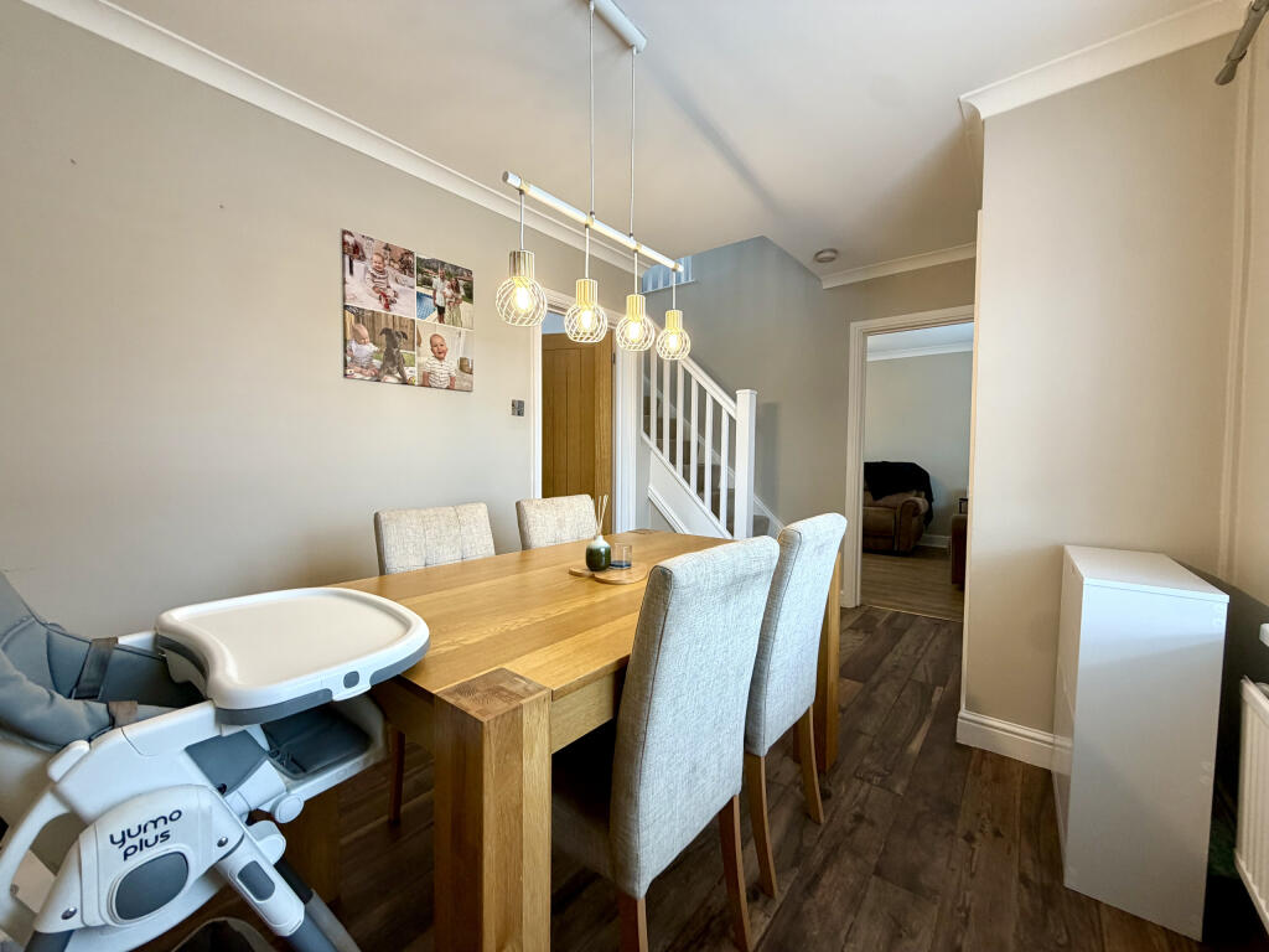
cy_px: 476
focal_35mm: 14
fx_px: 513
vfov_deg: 85.7
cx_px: 634
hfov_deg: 102.1
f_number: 2.2
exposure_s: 1/121
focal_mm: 2.22
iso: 125
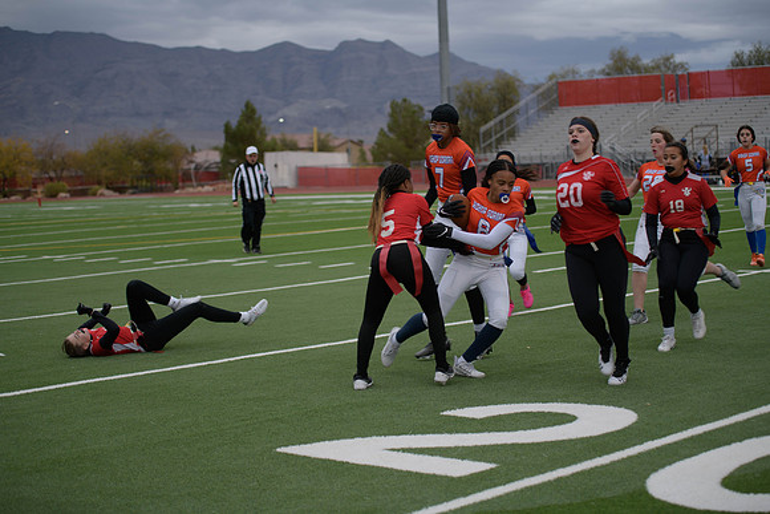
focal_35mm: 70
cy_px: 257
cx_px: 385
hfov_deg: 28.8
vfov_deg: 19.5
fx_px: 1498
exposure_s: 1/200
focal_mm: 70
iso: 160
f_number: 2.8
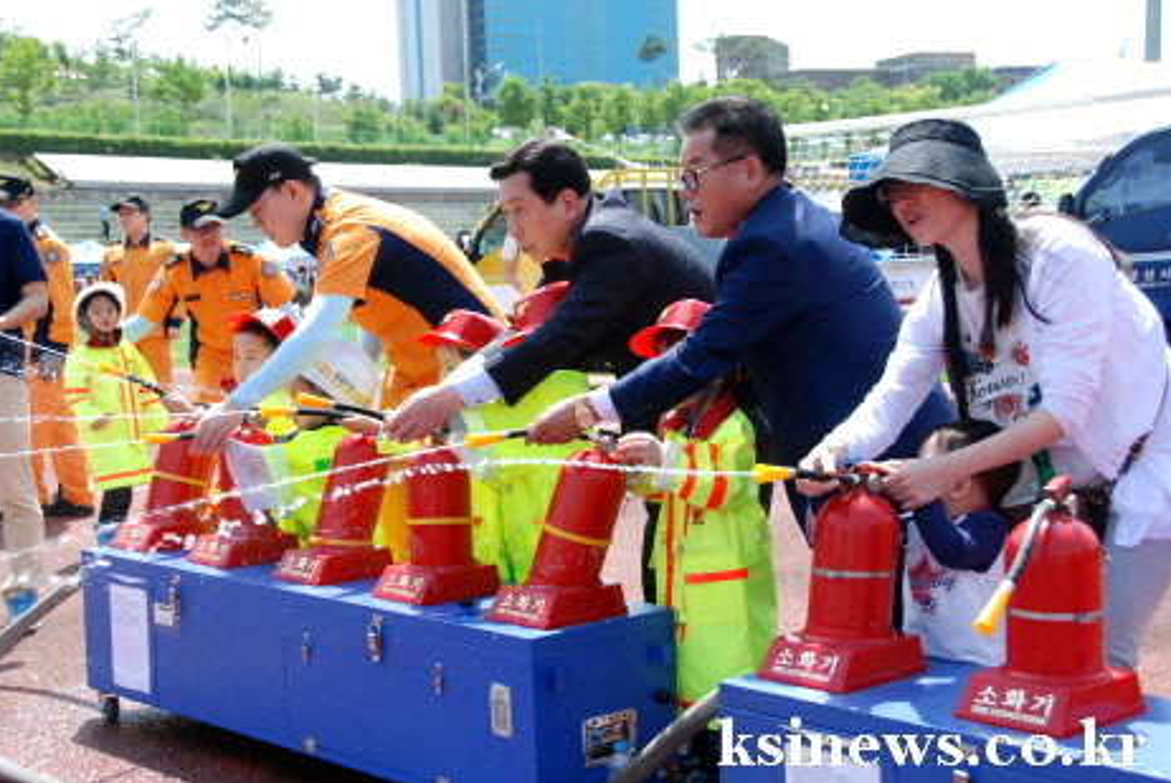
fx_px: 1693
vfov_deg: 26.0
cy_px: 402
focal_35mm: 52
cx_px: 570
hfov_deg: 38.2
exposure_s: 1/1600
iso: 1250
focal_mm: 32
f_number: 7.1
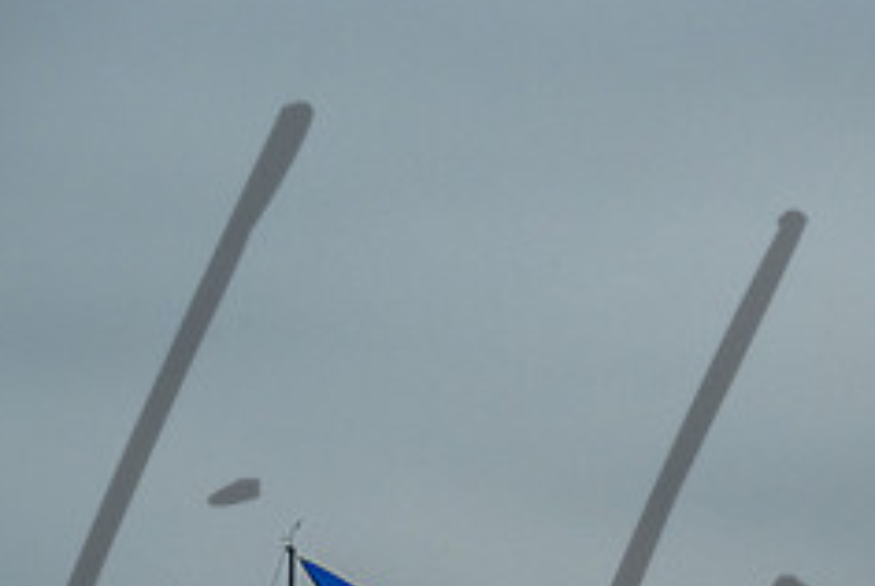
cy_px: 695
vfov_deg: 3.3
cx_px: 818
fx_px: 10026
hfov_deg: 5.0
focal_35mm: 412
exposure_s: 1/500
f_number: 6.3
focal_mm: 150
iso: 500
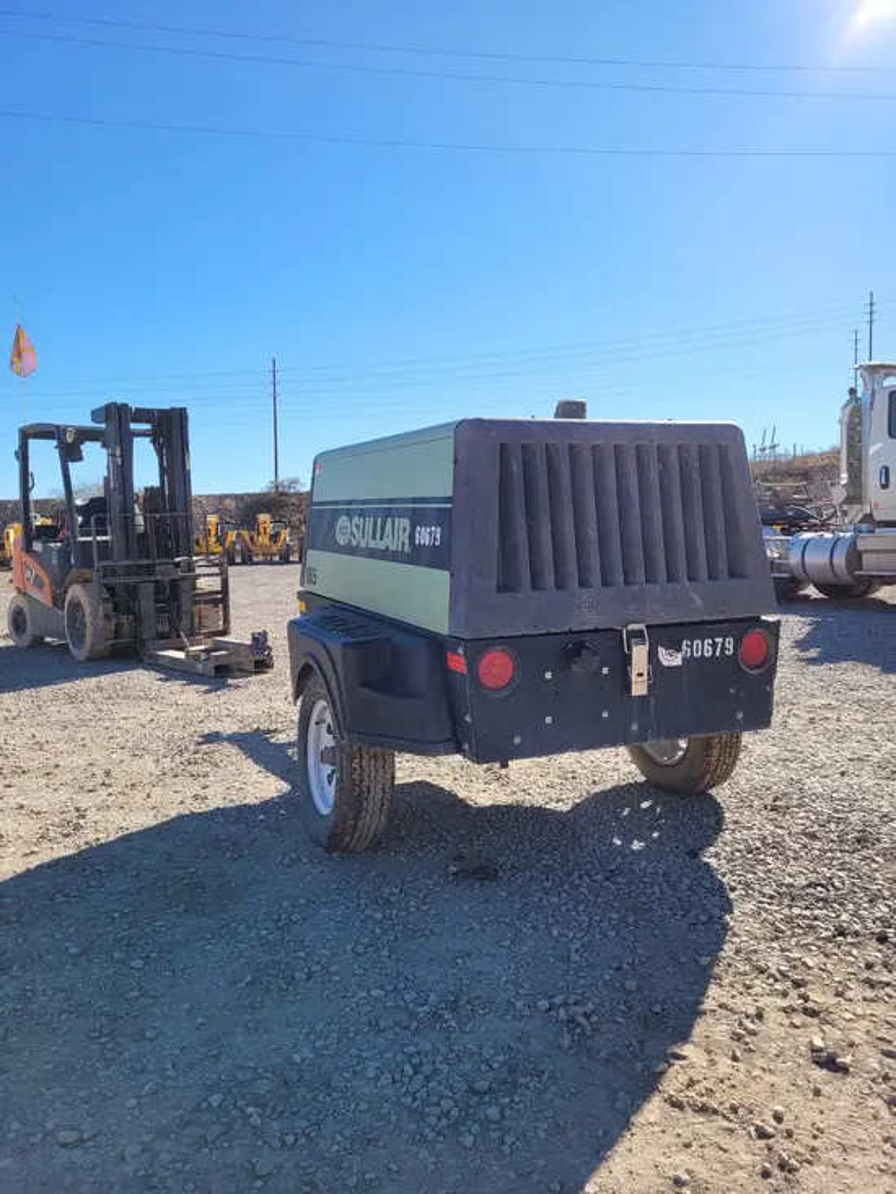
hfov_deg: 53.1
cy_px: 597
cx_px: 448
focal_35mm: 26
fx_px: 897
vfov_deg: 67.3
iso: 40
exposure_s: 1/1849
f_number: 1.8
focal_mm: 5.4
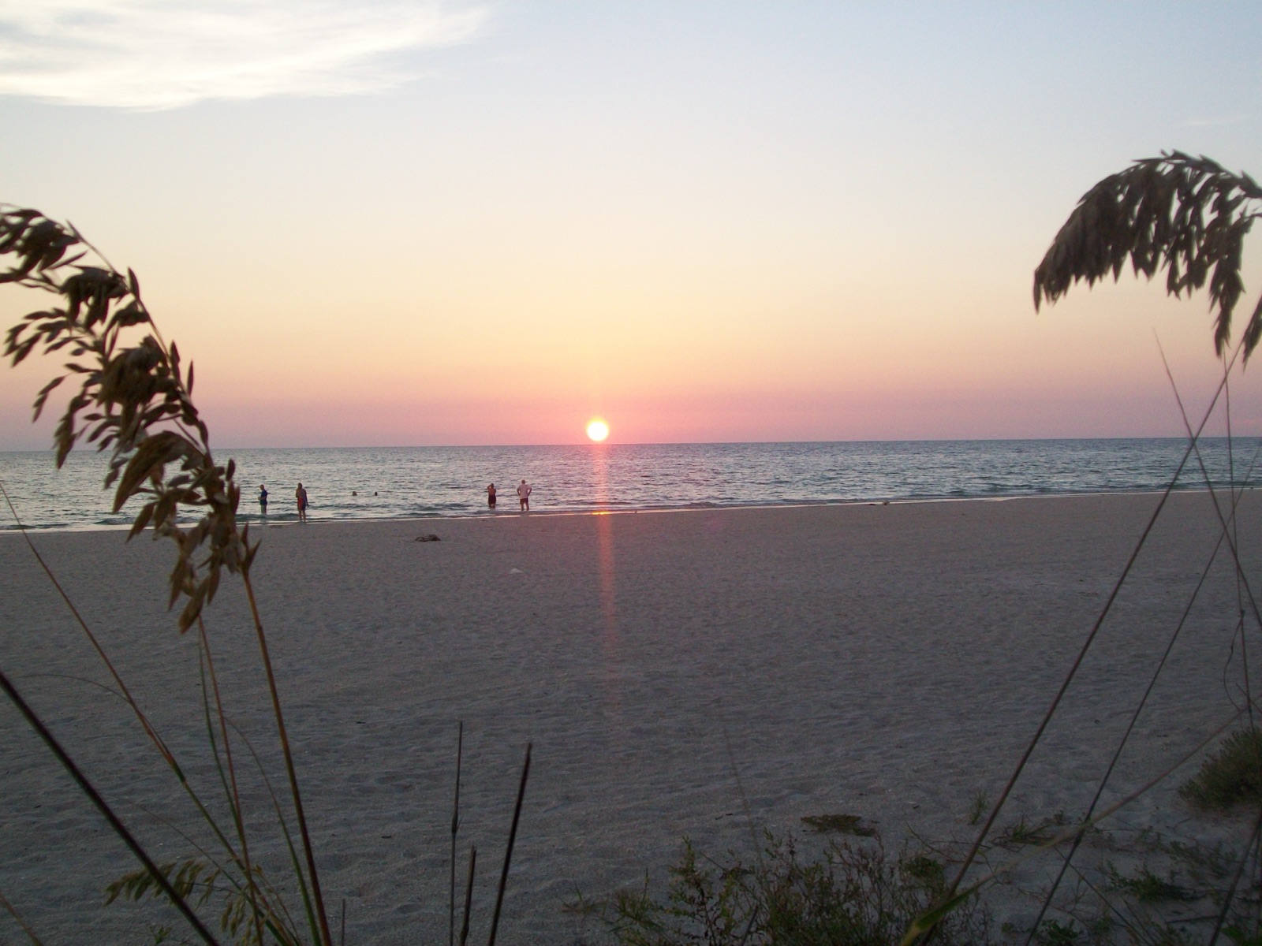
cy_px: 473
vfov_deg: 32.2
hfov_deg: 42.1
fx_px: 1641
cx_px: 631
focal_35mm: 45
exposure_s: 1/200
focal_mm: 7.6
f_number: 3
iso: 64
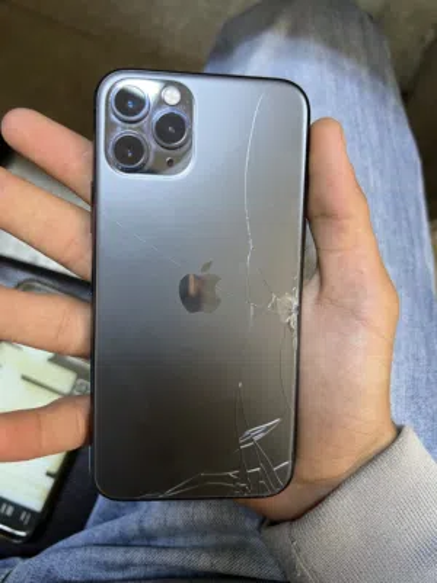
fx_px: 438
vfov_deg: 67.3
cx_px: 218
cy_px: 292
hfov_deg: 53.1
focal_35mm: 26
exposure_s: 1/60
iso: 200
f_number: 1.5
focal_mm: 5.7
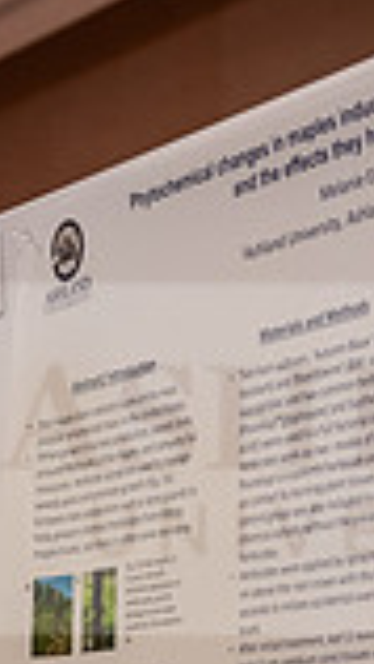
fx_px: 2976
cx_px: -282
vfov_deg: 12.4
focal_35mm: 169
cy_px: 792
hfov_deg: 7.0
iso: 2500
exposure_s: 1/200
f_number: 3.2
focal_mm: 44
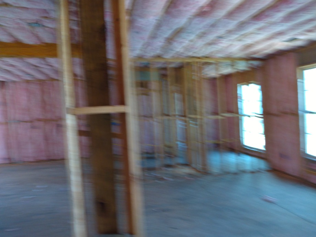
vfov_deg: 66.0
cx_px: 158
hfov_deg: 81.7
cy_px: 118
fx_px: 183
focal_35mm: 20
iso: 179
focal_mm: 3.54
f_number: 2
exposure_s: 1/30
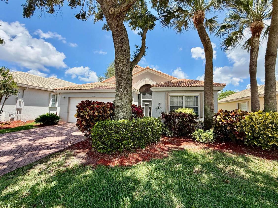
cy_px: 100
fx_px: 128
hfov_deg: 94.4
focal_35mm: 16
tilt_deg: +5.5
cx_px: 147
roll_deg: -1.8
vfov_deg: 78.1
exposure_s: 1/1087
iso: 50
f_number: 2.2
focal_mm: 2.22
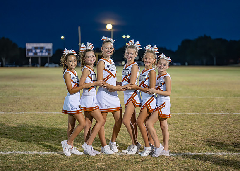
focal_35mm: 62
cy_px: 85
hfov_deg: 31.6
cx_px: 131
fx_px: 423
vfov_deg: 22.9
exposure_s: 1/1000
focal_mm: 50
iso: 2000
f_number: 1.2
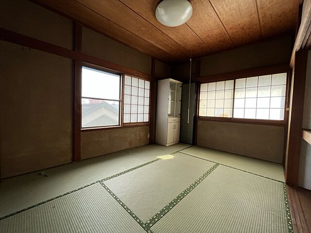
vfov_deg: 89.9
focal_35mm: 13
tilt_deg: -4.0
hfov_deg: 106.2
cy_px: 116
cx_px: 156
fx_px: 117
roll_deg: -1.3
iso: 32
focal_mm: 1.57
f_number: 1.8
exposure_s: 1/99
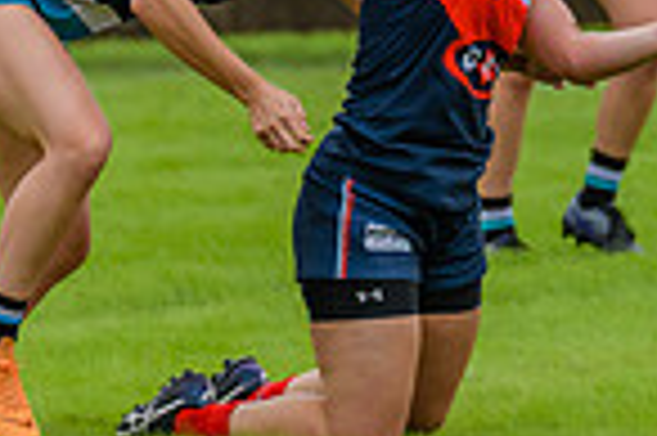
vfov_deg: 0.7
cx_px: 545
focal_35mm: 1880
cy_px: 96
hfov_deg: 1.1
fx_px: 34271
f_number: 5.6
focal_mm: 420
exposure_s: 1/2000
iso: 800
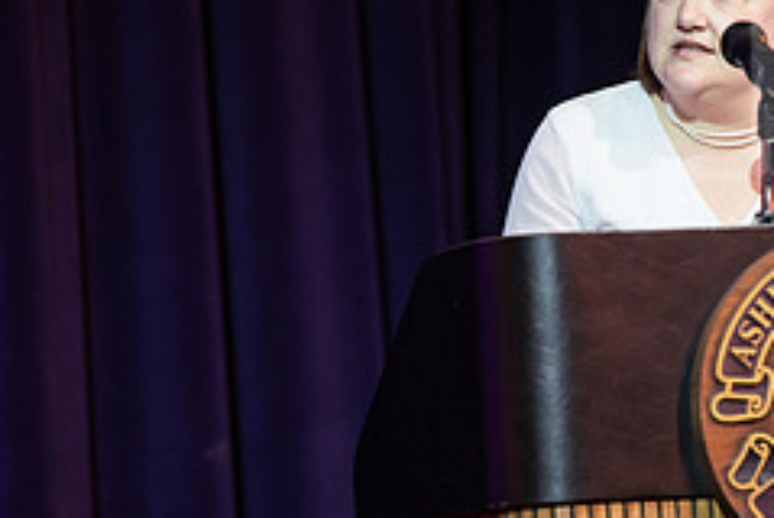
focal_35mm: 485
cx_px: 654
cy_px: 296
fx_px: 10440
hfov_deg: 4.2
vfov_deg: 2.8
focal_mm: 200
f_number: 3.2
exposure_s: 1/200
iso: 1000
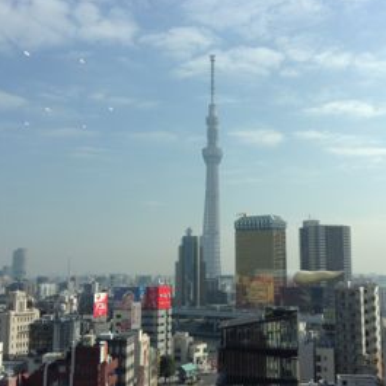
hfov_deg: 38.3
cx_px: 216
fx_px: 555
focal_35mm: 44
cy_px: 209
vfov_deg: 38.3
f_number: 2.4
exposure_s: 1/1656
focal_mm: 3.3
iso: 32
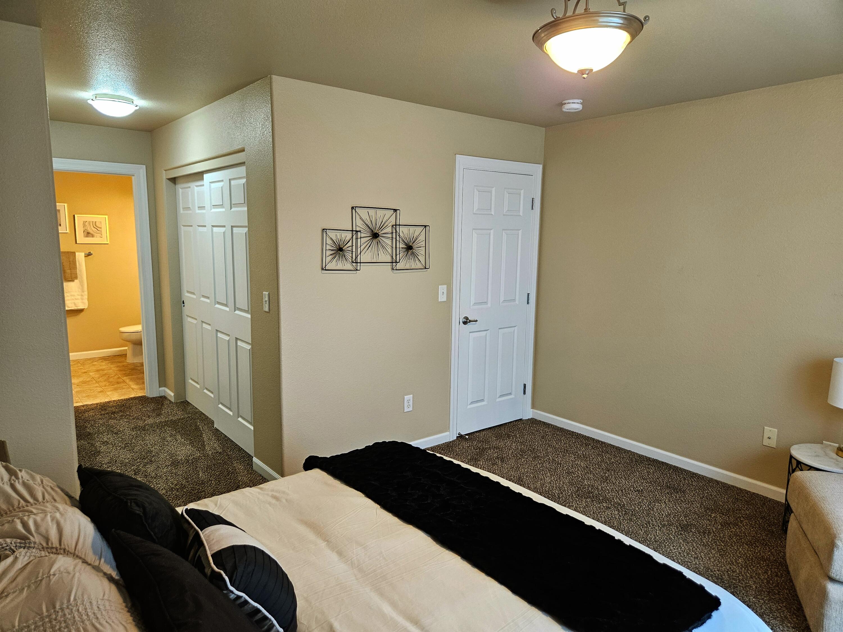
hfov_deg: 73.9
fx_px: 560
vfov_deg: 58.9
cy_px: 316
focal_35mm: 23
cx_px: 422
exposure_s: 1/120
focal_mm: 5.4
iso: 250
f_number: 1.8
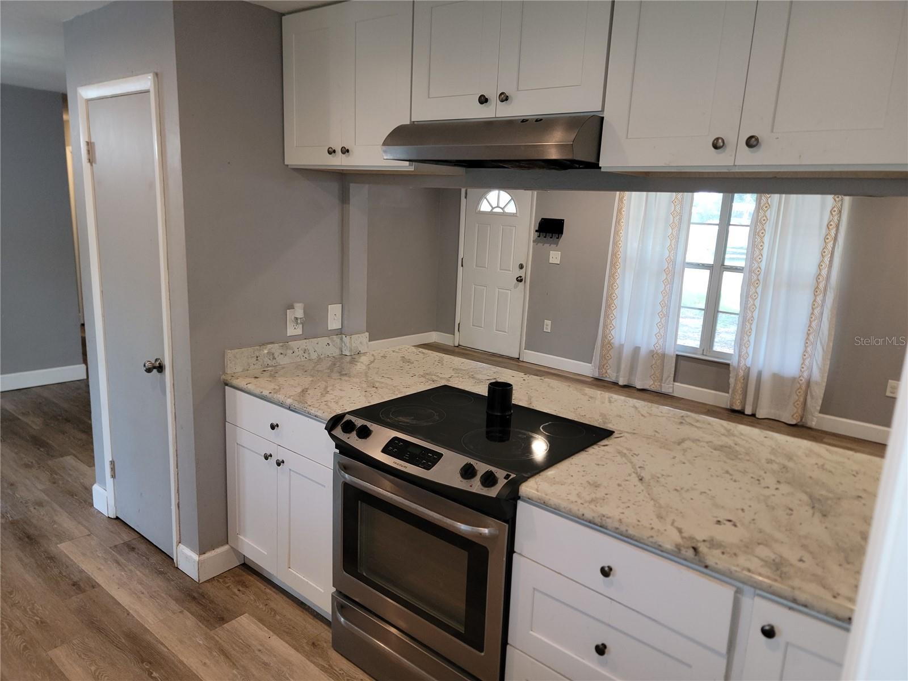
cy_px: 340
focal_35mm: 24
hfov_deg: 71.6
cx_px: 454
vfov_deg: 56.8
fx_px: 630
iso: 125
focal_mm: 6.7
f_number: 1.8
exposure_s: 1/60
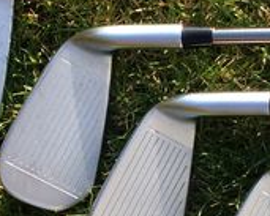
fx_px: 1503
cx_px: 368
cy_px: 164
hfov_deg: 10.0
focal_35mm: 188
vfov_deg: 8.2
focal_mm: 4.12
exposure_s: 1/341
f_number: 2.4
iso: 50
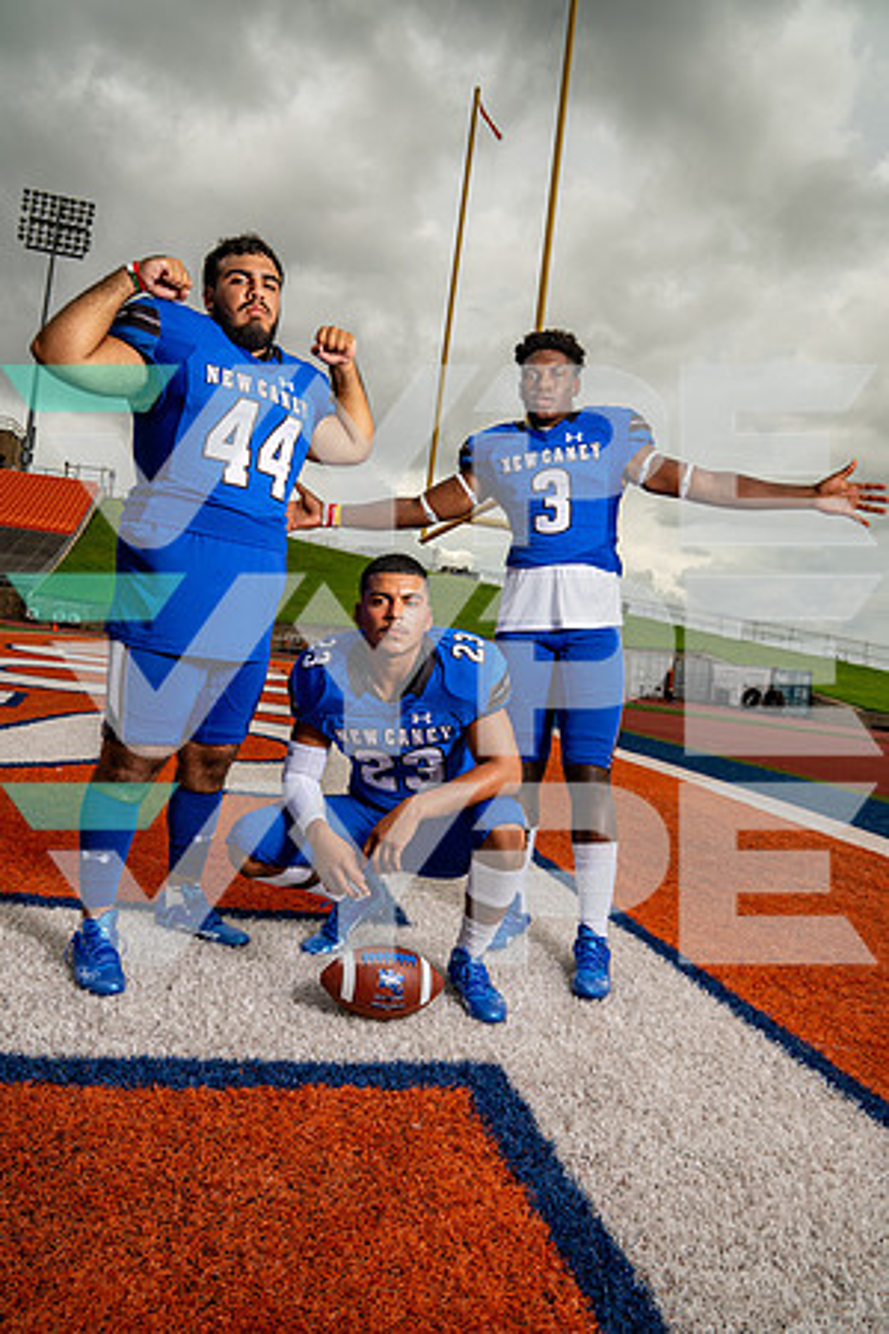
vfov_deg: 73.7
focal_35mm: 24
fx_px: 889
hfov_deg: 53.1
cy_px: 667
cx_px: 444
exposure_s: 1/250
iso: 100
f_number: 8
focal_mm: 24
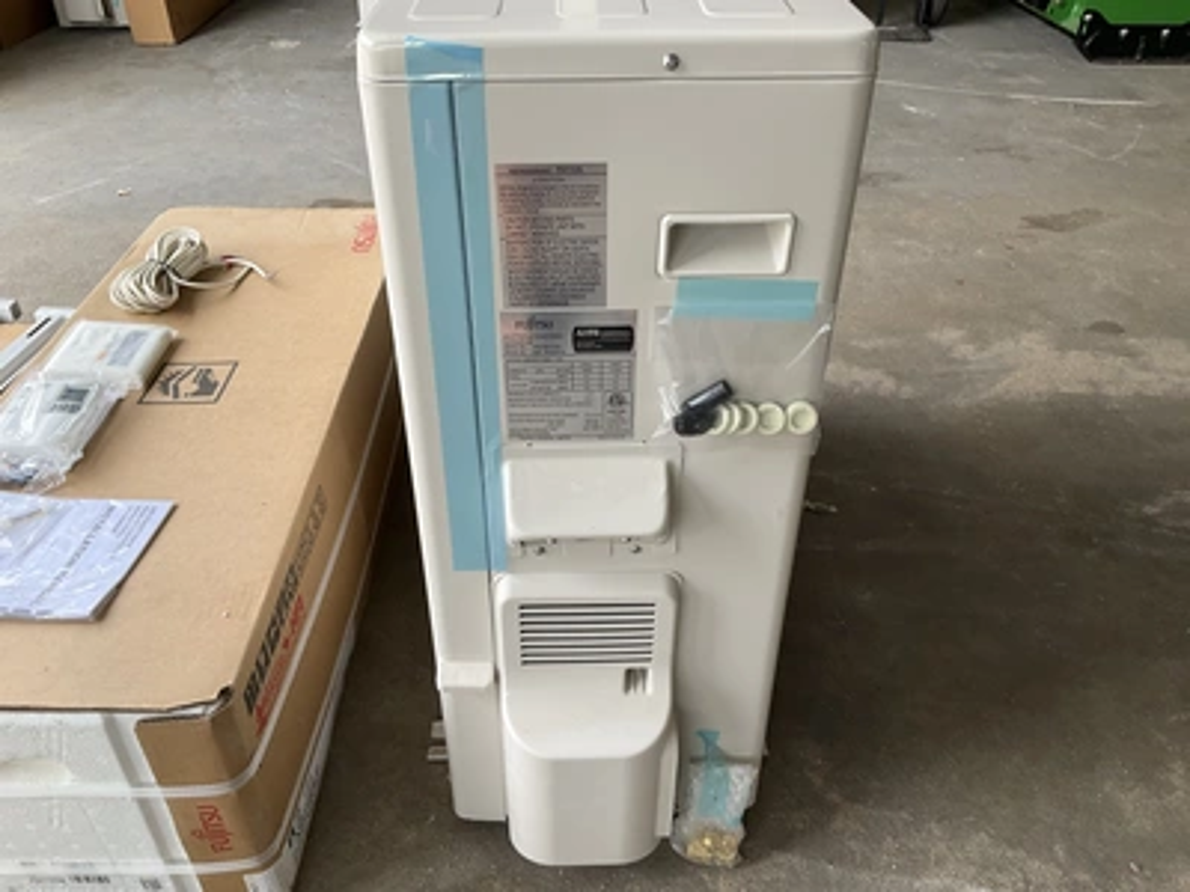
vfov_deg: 48.2
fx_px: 997
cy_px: 446
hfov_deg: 61.7
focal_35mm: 29
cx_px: 595
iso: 25
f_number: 1.8
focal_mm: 3
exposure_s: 1/122
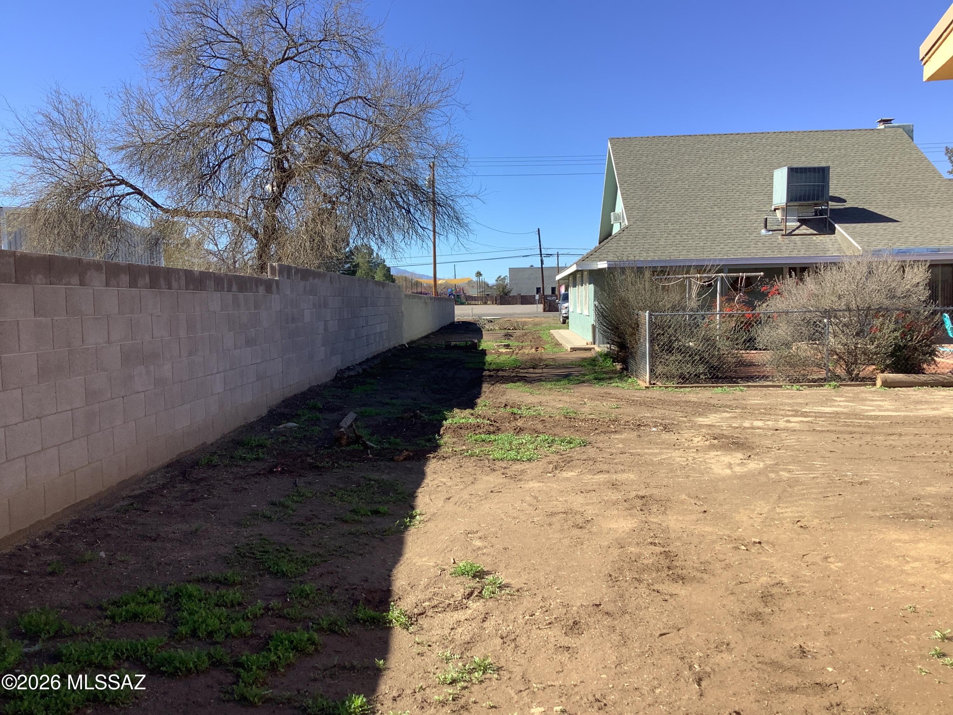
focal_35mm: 31
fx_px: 853
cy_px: 358
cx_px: 476
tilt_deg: -5.4
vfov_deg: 45.4
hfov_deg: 58.4
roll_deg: +1.6
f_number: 2.4
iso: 25
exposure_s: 1/831
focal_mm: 3.3
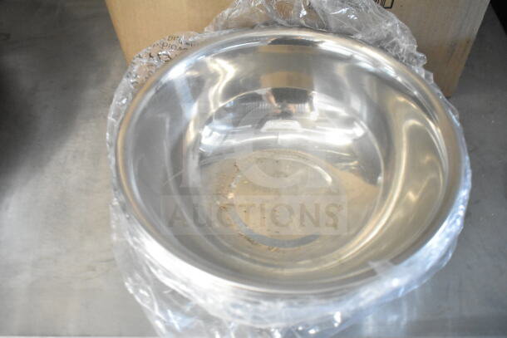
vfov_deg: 36.9
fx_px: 507
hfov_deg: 53.1
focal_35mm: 36
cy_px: 169
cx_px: 254
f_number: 3.8
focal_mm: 24
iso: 7200
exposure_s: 1/40
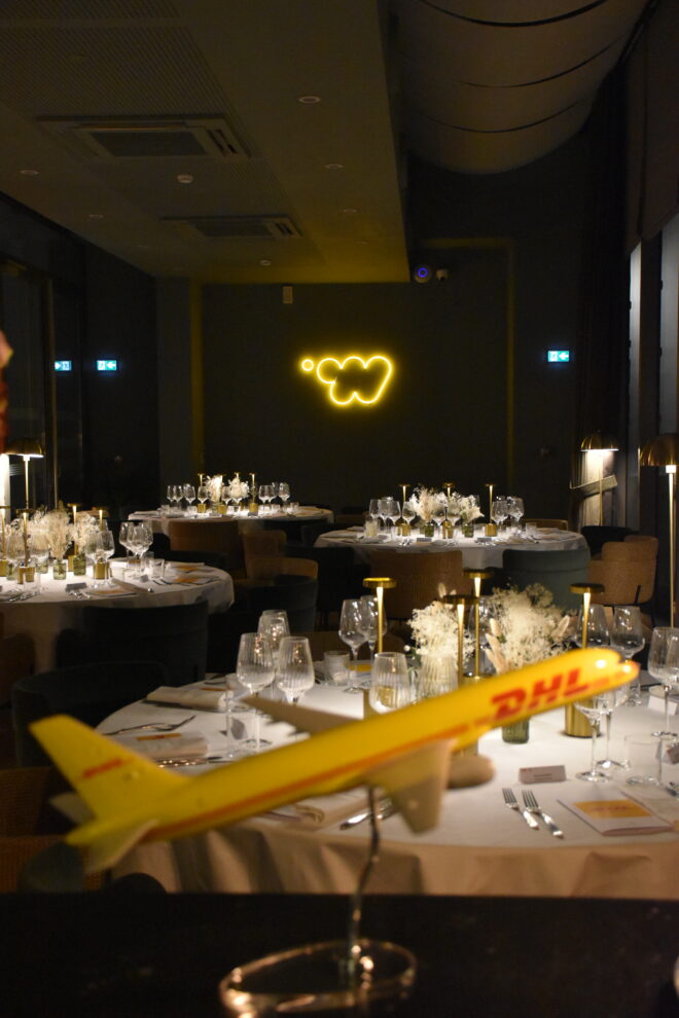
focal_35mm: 45
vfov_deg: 43.6
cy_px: 509
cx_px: 340
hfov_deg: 29.9
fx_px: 1273
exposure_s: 1/125
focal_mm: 30
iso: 4500
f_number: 4
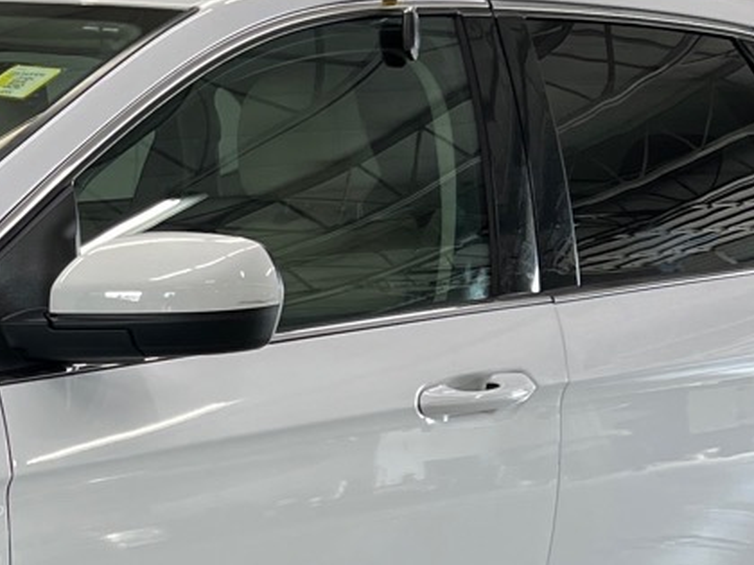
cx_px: -287
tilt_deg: -12.2
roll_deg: -1.4
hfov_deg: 18.2
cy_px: 622
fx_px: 2156
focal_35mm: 99
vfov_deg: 14.6
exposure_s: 1/120
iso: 125
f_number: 1.5
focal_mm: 5.7
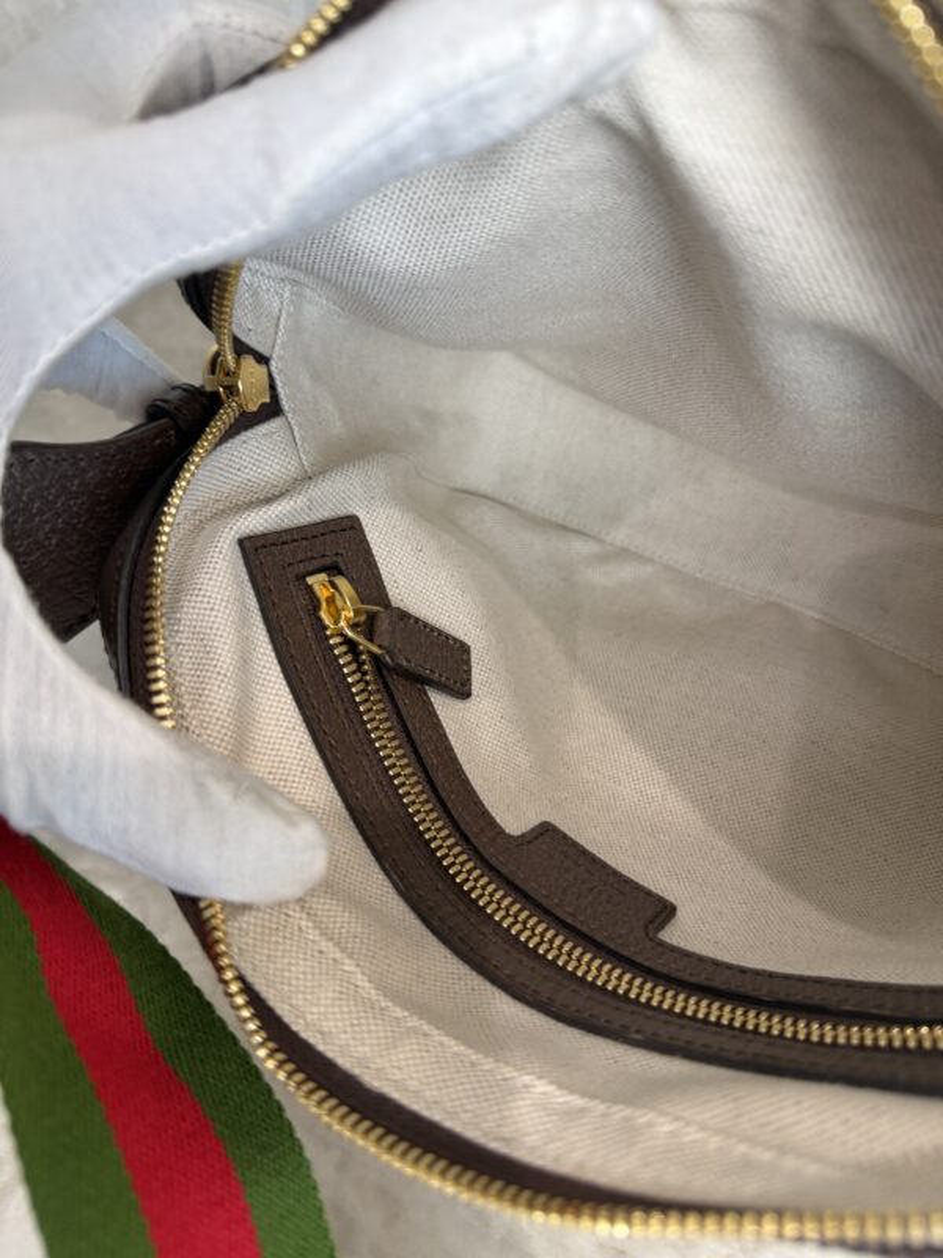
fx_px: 872
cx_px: 472
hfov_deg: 56.8
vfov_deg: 71.6
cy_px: 629
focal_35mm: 24
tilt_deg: -53.3
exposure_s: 1/60
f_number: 1.78
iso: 200
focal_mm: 6.76
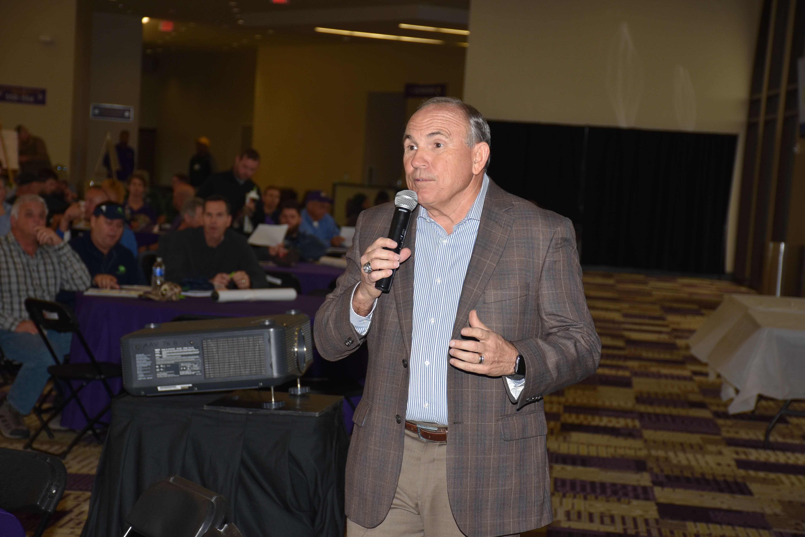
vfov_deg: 14.7
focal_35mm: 93
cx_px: 402
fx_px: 2080
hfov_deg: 21.9
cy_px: 268
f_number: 5
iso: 200
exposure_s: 1/60
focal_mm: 62
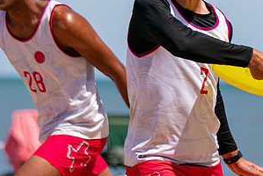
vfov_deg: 2.7
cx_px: 188
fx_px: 3686
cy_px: 128
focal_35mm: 504
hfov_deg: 4.1
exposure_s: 1/8000
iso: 400
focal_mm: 124
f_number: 2.8
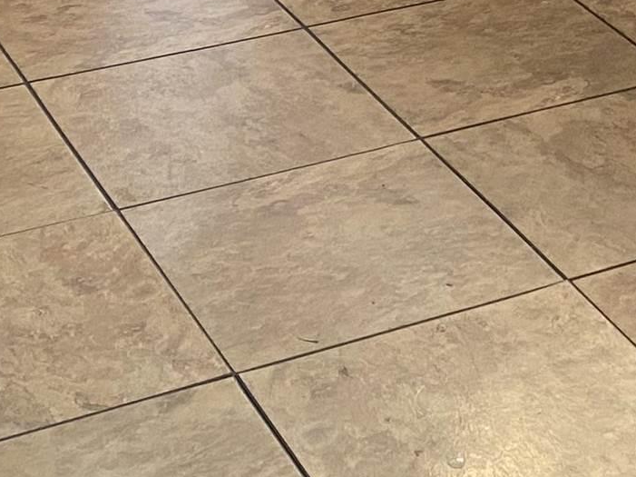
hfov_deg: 16.7
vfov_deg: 11.9
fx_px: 2093
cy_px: -393
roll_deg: -2.7
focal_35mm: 114
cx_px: 700
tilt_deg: -11.3
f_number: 1.8
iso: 100
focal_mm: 4.25
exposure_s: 1/60
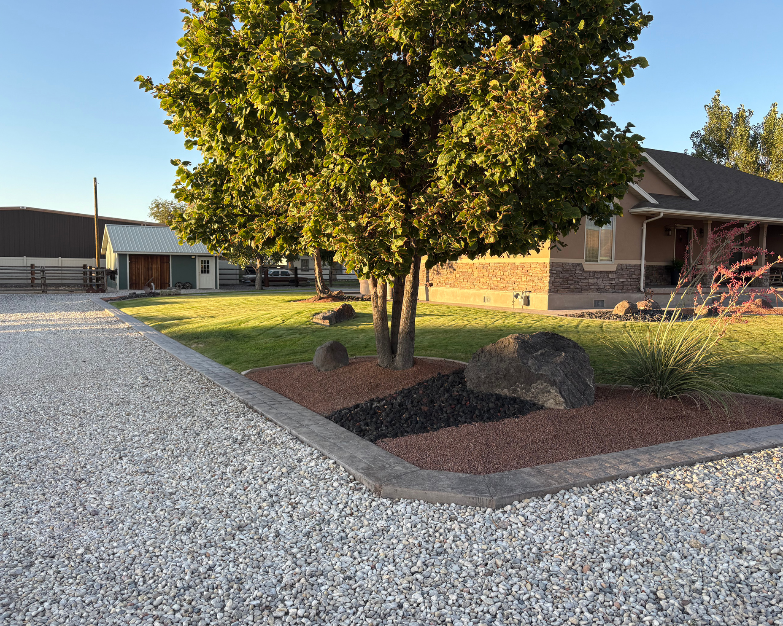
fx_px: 649
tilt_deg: -4.3
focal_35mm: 28
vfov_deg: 51.5
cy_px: 314
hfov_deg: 62.1
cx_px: 420
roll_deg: -2.1
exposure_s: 1/459
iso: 50
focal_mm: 5.96
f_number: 1.6
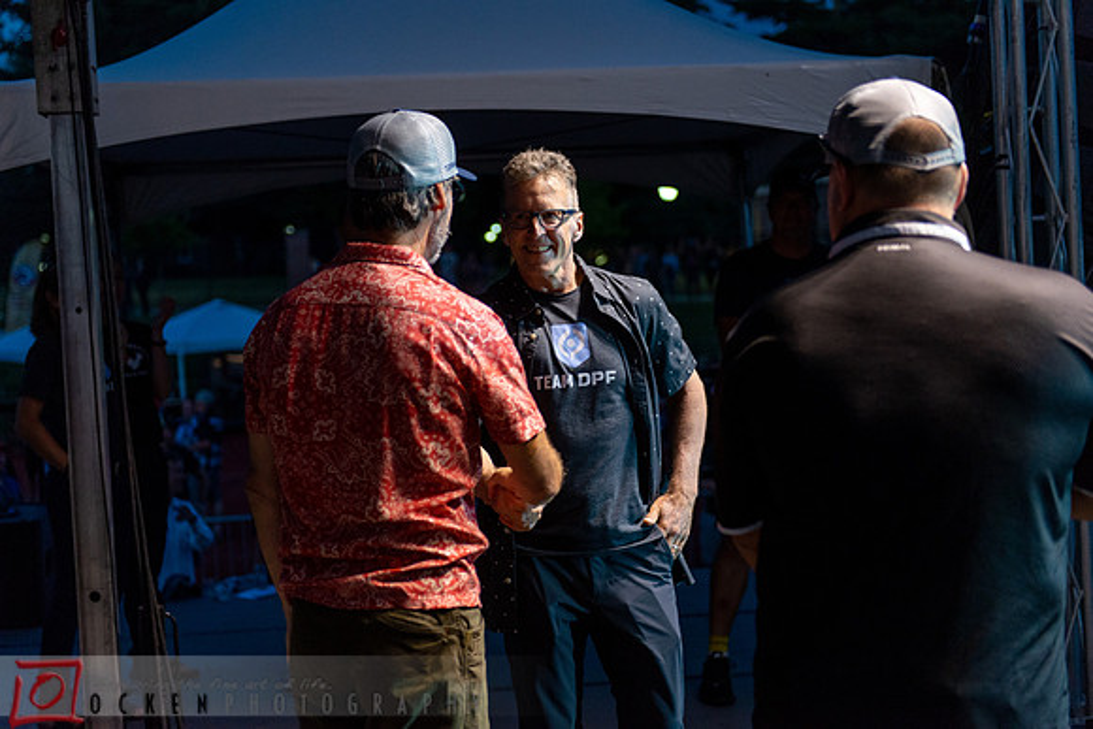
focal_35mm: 58
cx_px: 546
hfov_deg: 34.5
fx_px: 1761
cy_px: 364
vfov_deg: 23.4
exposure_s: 1/200
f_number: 2.8
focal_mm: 58
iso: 1600
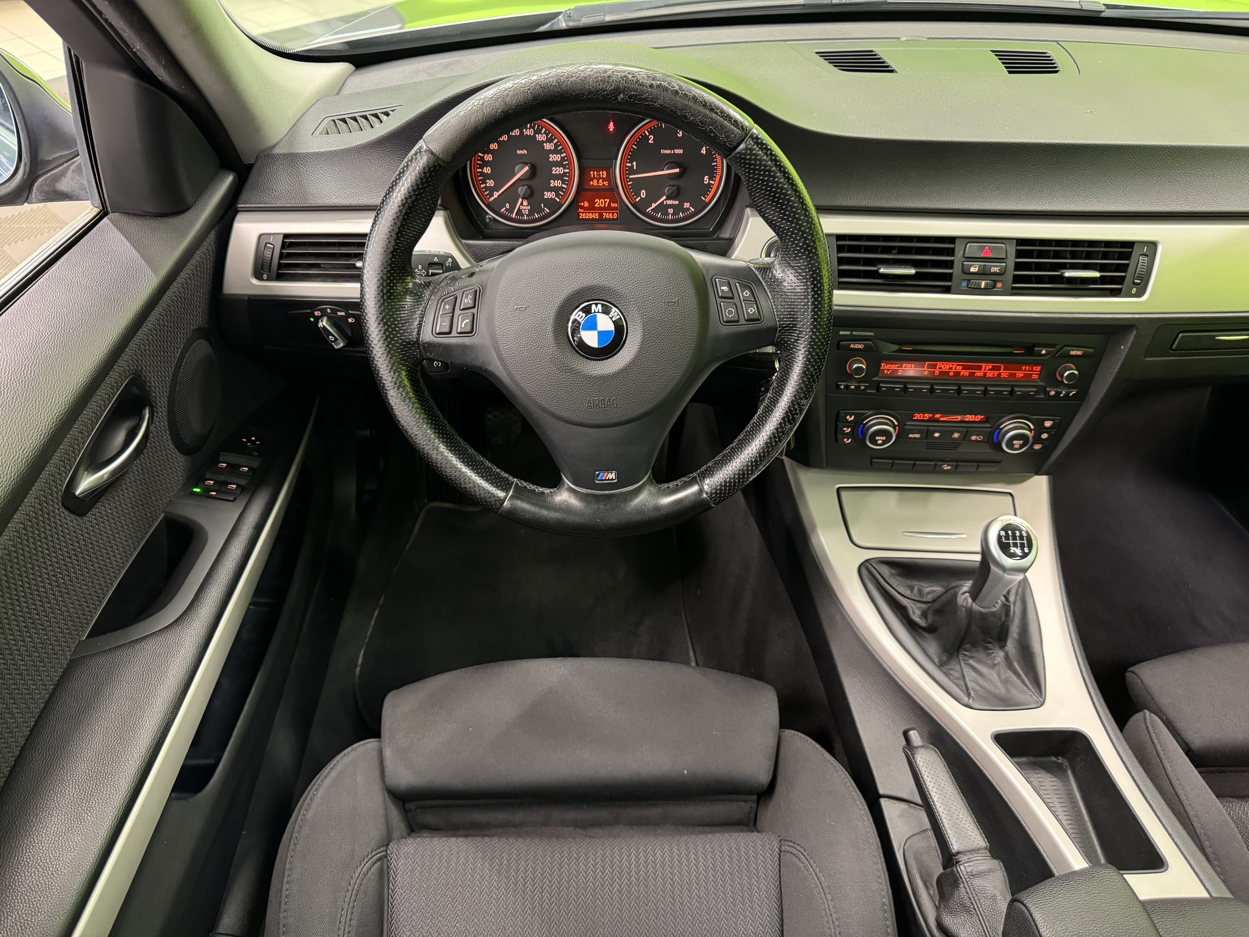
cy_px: 468
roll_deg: +0.0
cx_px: 624
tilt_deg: -41.1
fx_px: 866
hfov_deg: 71.6
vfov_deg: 56.8
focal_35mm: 24
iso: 800
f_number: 1.78
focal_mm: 6.76
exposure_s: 1/33
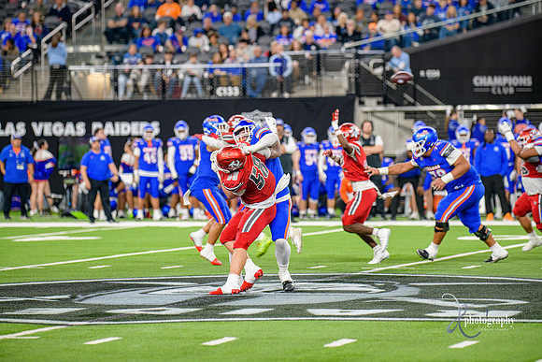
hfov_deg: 10.5
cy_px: 181
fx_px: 2936
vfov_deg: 7.0
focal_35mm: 195
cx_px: 271
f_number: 2.8
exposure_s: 1/400
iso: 1000
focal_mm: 195
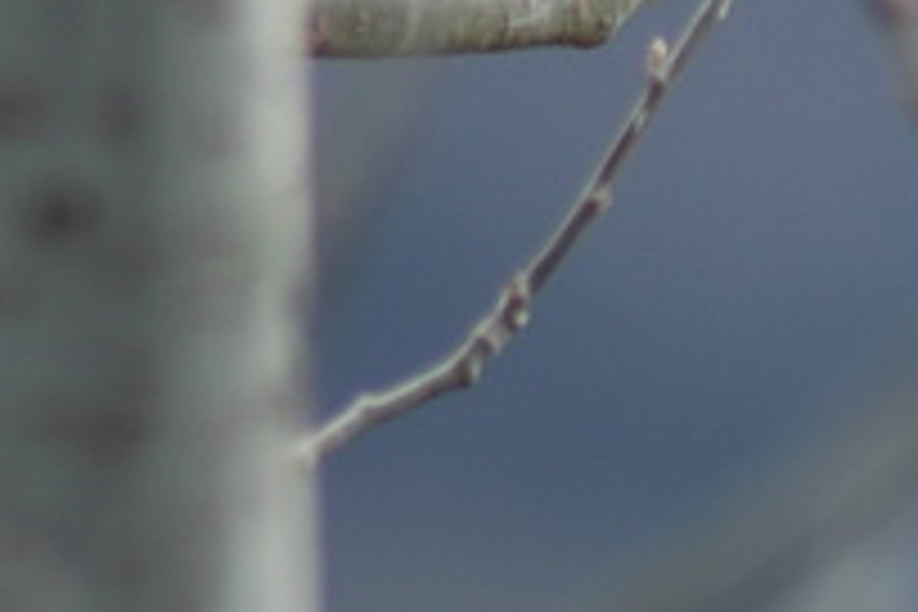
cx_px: 1035
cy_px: -416
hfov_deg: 1.2
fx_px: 42684
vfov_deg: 0.8
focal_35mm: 1674
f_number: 5.6
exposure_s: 1/200
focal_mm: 300
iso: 200
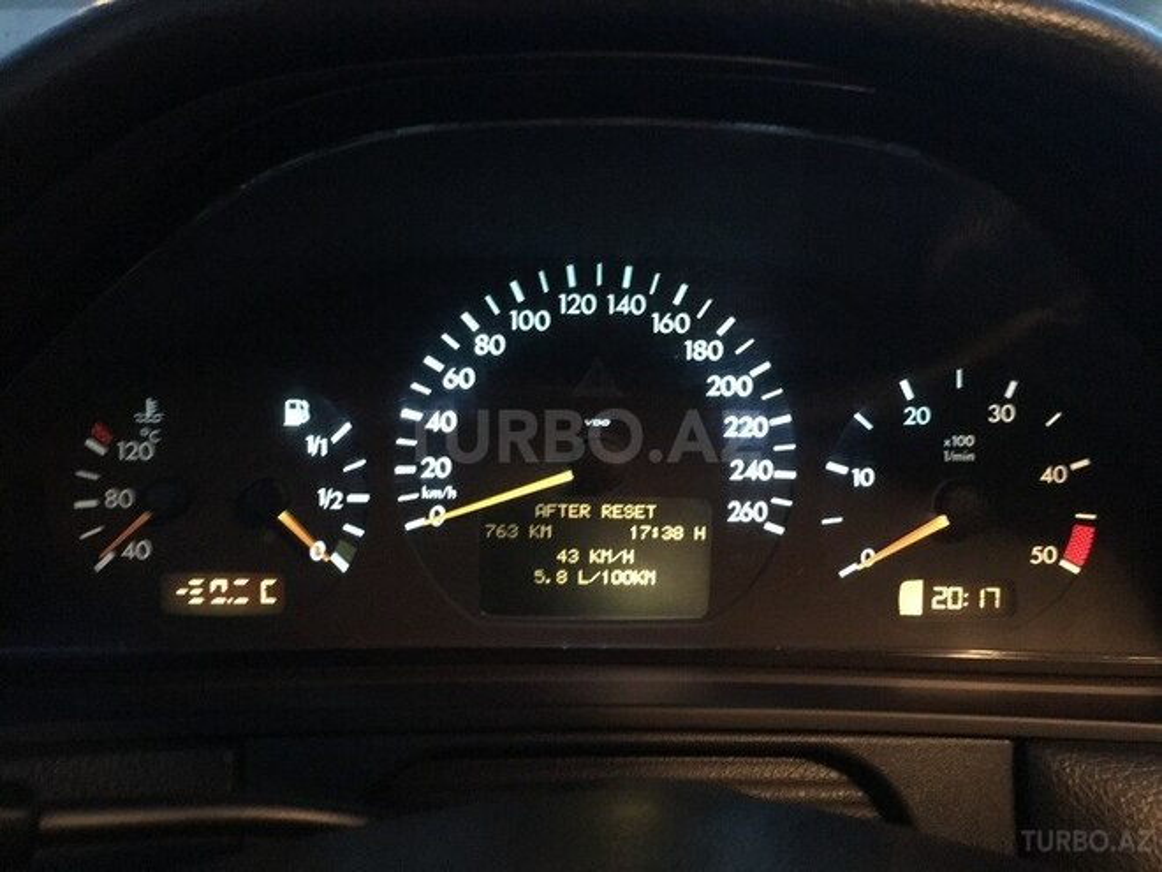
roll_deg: -0.9
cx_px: 581
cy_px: 436
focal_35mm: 29
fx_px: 973
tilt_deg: -17.9
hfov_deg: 61.7
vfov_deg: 48.2
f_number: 2.2
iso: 800
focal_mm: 4.15
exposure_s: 1/4
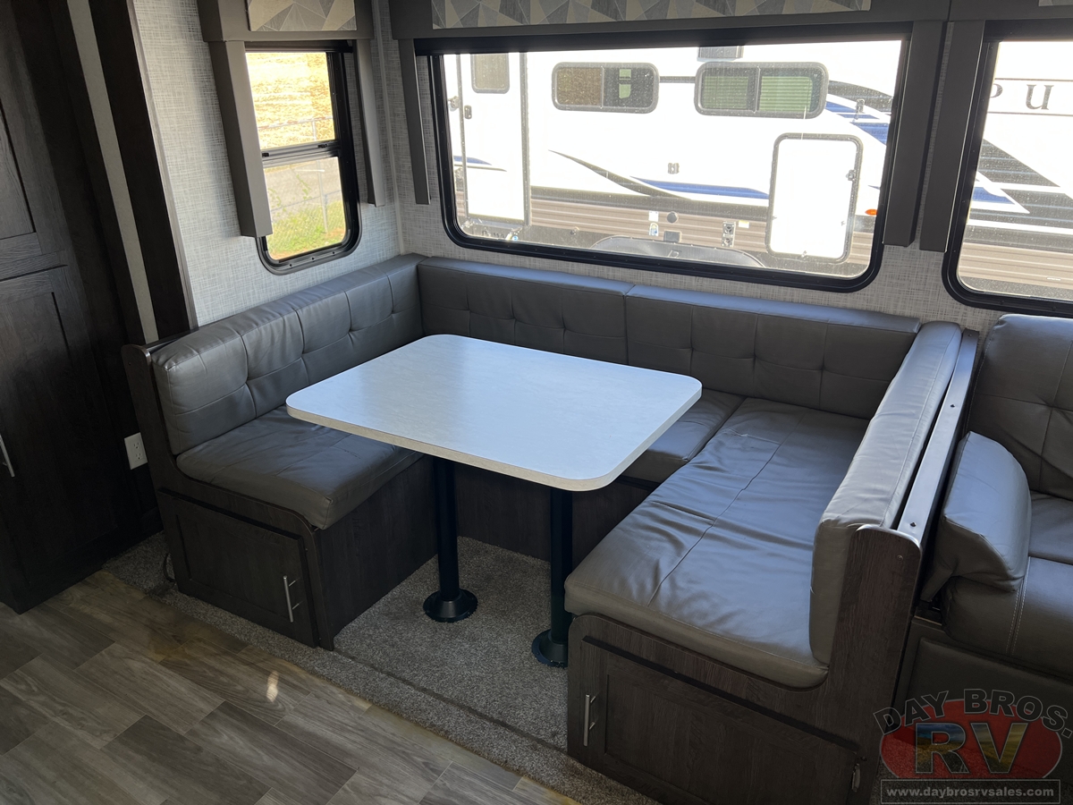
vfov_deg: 53.1
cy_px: 402
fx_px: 806
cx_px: 536
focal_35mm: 26
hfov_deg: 67.3
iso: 50
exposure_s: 1/316
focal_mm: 5.7
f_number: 1.5
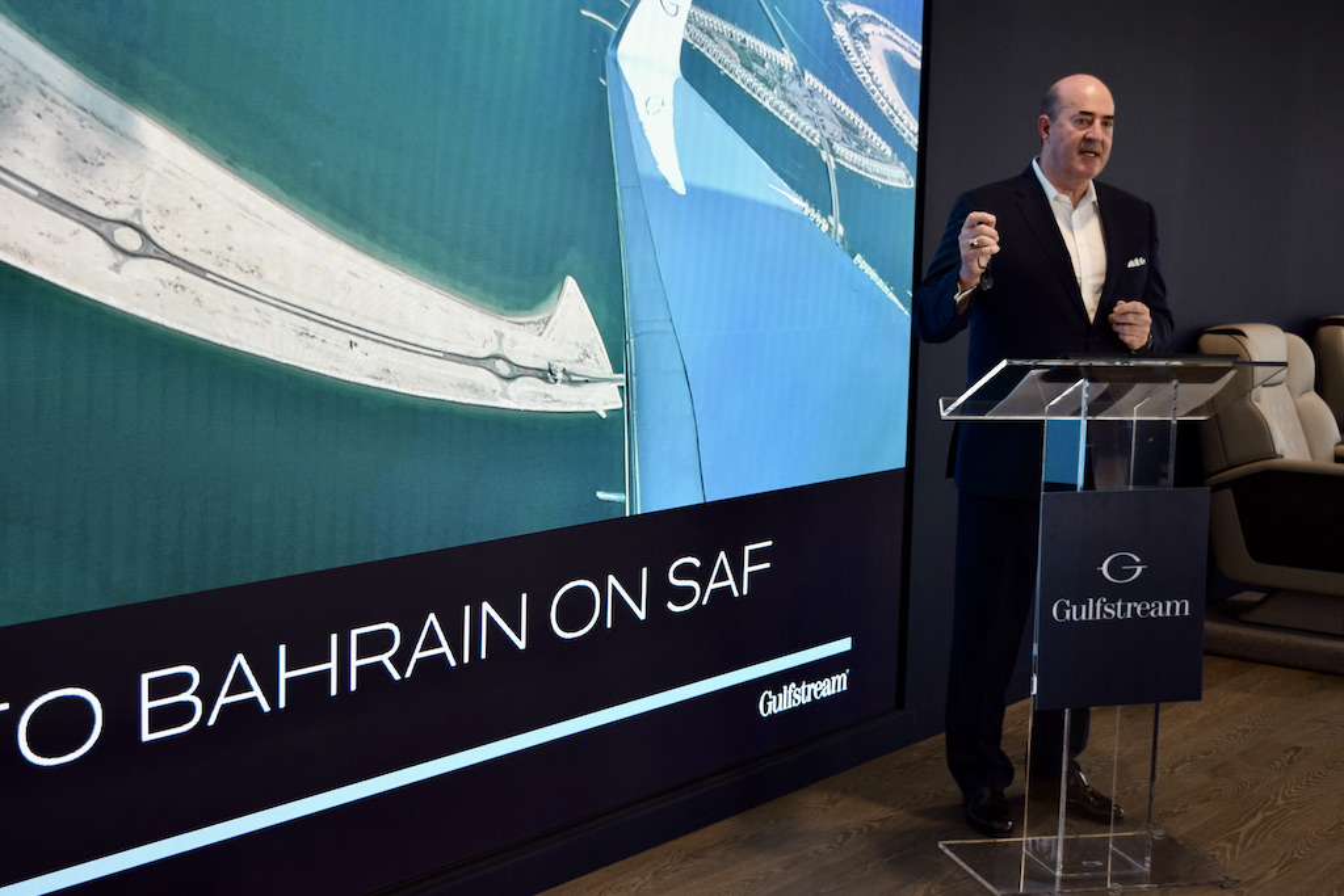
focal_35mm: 54
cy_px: 448
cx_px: 672
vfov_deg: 25.1
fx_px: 2016
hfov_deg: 36.9
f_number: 5.6
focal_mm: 36
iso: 800
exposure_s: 1/125
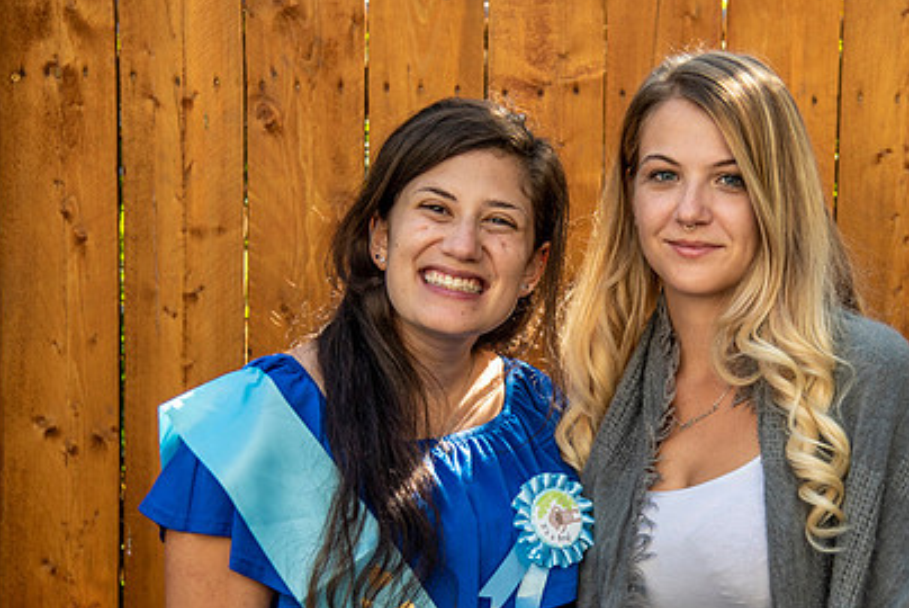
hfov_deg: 22.8
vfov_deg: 15.4
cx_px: 610
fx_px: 2249
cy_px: 382
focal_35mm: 89
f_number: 4
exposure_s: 1/320
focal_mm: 62
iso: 125
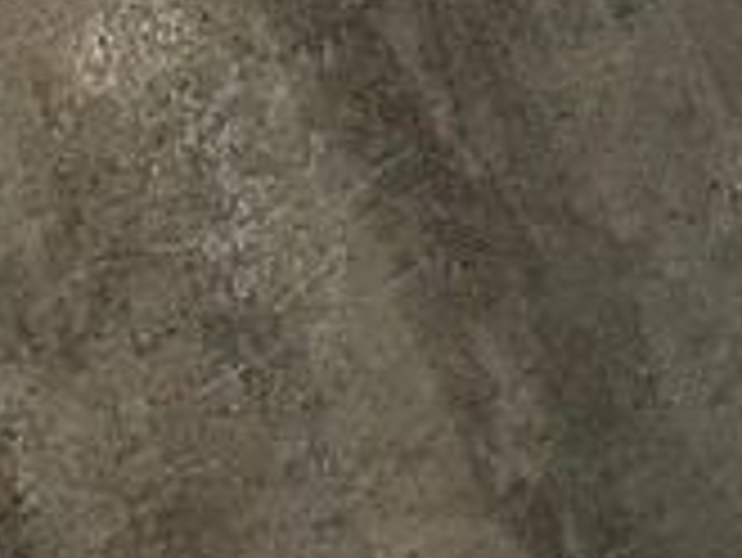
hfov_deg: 13.2
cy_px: -27
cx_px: 526
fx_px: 3196
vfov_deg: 9.9
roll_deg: -1.1
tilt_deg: -33.0
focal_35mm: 149
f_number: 1.78
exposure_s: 1/40
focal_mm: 6.86
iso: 800
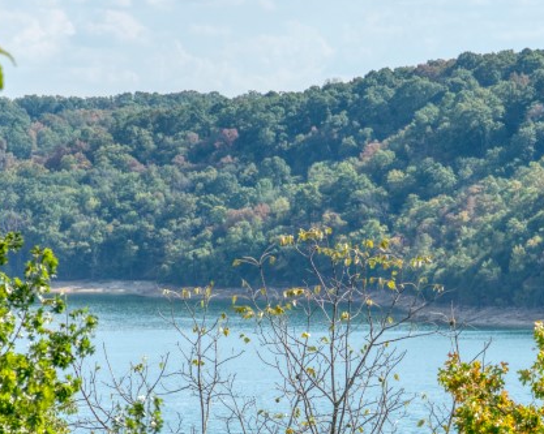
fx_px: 3894
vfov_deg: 6.4
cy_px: 325
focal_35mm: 242
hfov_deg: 8.0
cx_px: 342
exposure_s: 1/1250
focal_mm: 105
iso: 100
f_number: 8
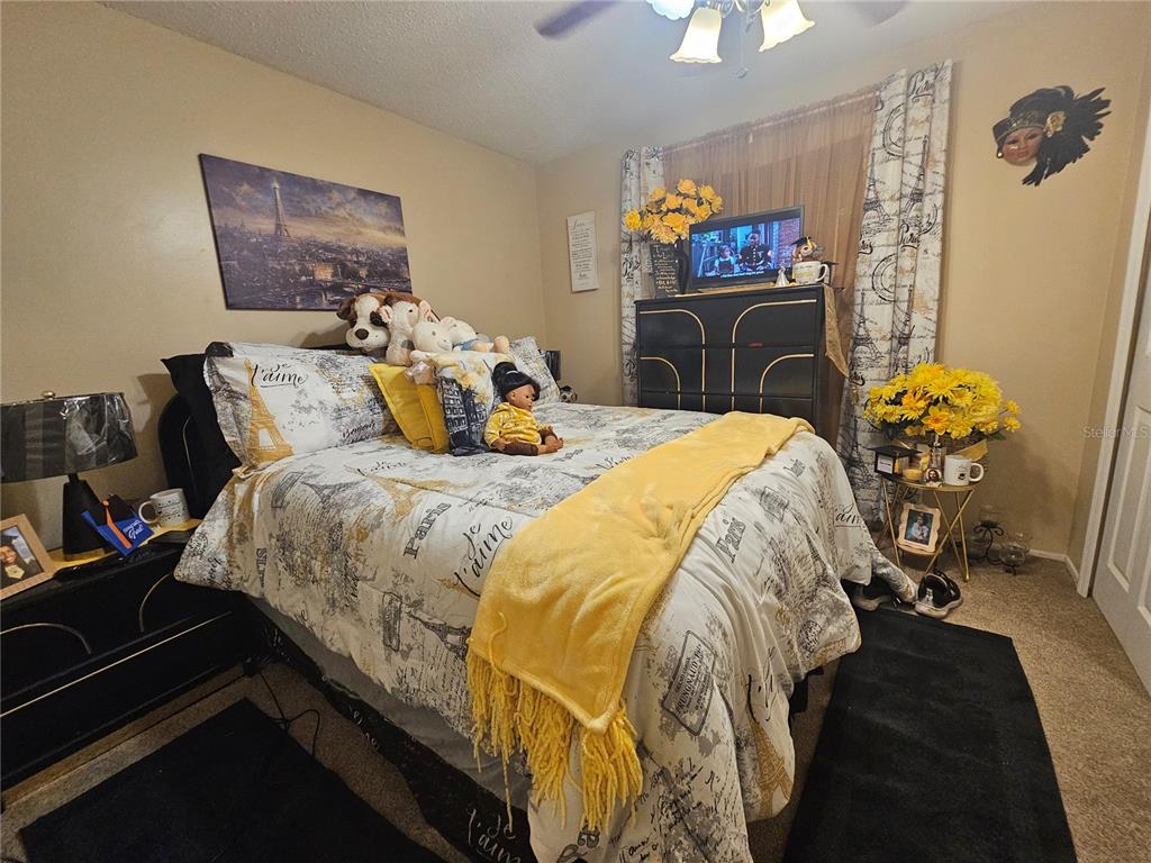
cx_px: 576
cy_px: 432
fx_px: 432
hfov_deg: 106.2
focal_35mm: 13
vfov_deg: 89.9
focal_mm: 2.2
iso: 320
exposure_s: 1/60
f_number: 2.2
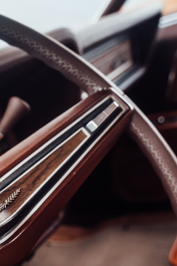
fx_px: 406
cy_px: 197
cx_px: 7
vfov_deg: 35.5
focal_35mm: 55
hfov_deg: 23.7
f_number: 4.5
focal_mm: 28
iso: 320
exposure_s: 1/100
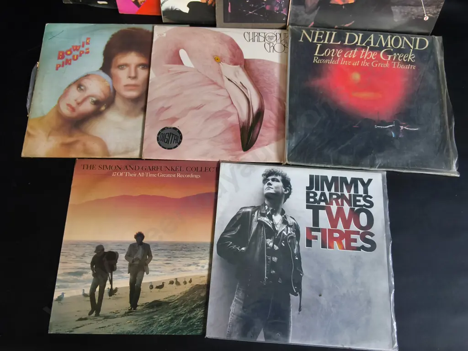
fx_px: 365
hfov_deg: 65.3
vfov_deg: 51.4
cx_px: 234
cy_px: 176
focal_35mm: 27
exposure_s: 1/120
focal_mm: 2.87
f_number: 2
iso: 100
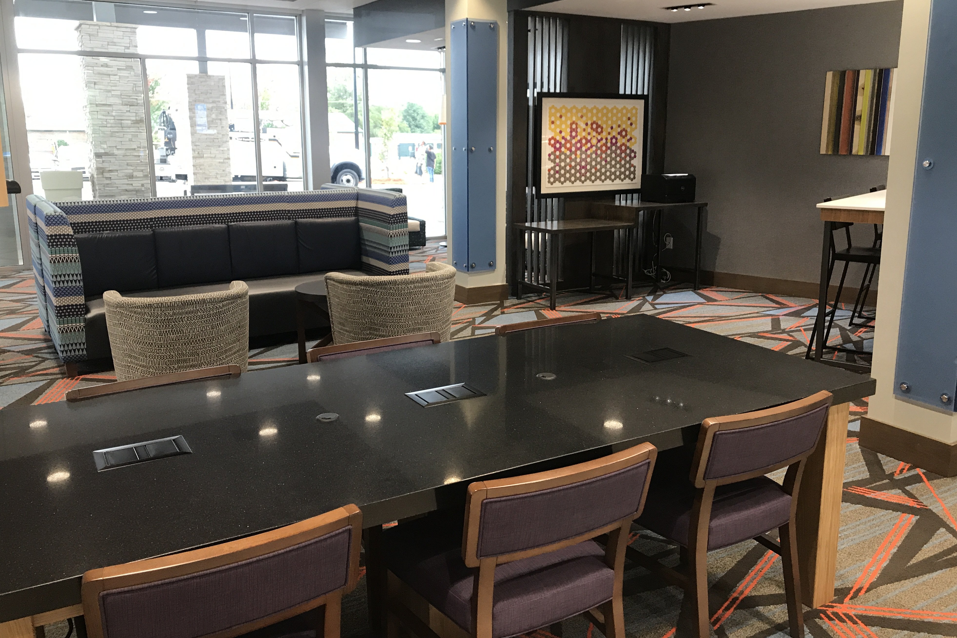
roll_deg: +0.0
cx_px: 484
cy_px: 295
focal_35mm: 30
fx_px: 797
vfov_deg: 43.6
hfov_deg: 61.9
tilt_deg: -9.9
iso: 40
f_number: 1.8
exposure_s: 1/20
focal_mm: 3.99
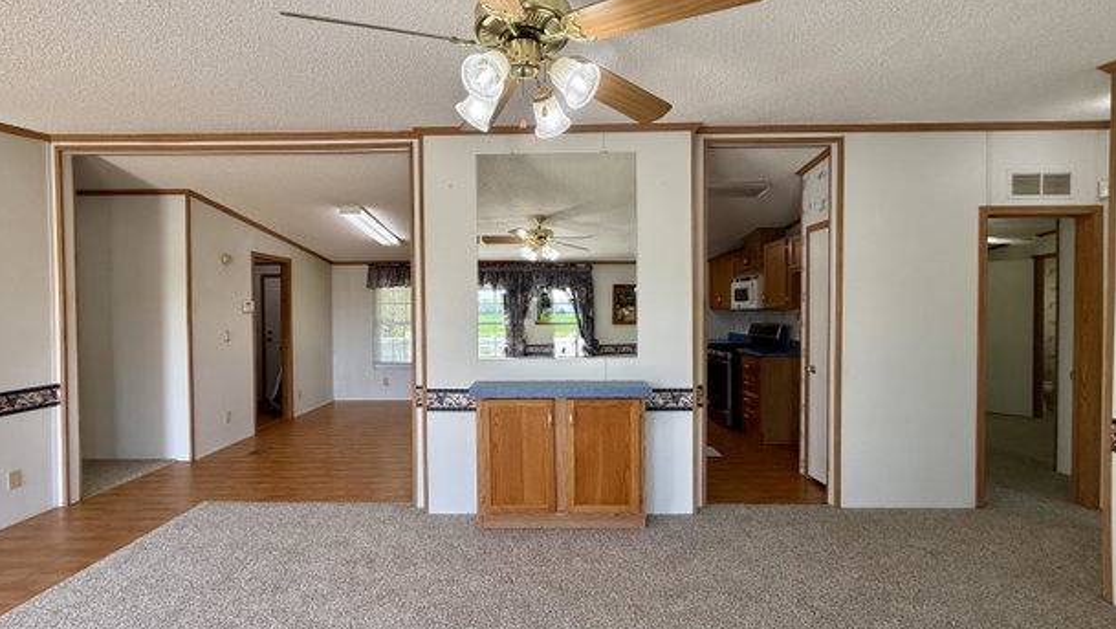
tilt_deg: -1.6
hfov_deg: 99.3
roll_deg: -0.1
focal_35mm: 16
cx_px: 538
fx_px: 474
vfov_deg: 67.1
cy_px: 321
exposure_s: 1/120
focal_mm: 2.22
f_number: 2.2
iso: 80
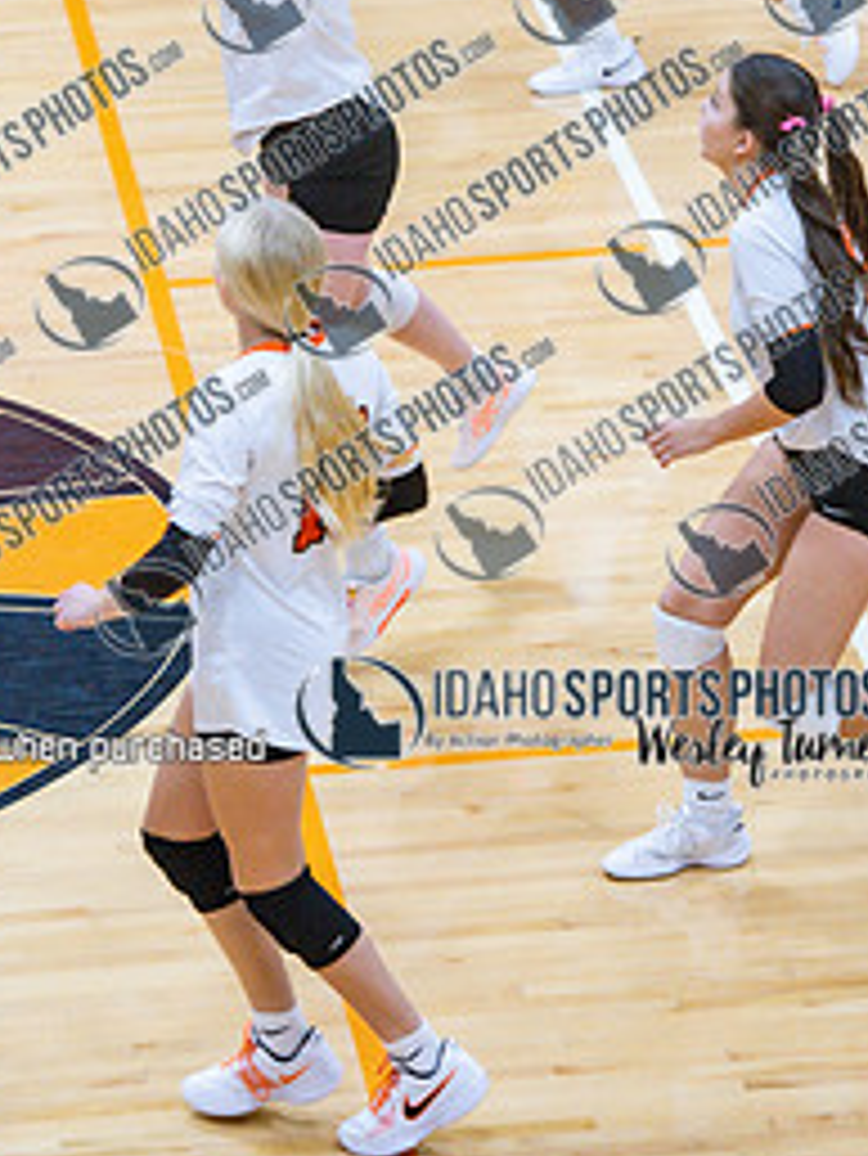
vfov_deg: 8.7
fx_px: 7583
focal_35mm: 227
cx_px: 283
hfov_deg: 6.5
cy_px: 256
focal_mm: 135
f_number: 3.2
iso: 5000
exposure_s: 1/800
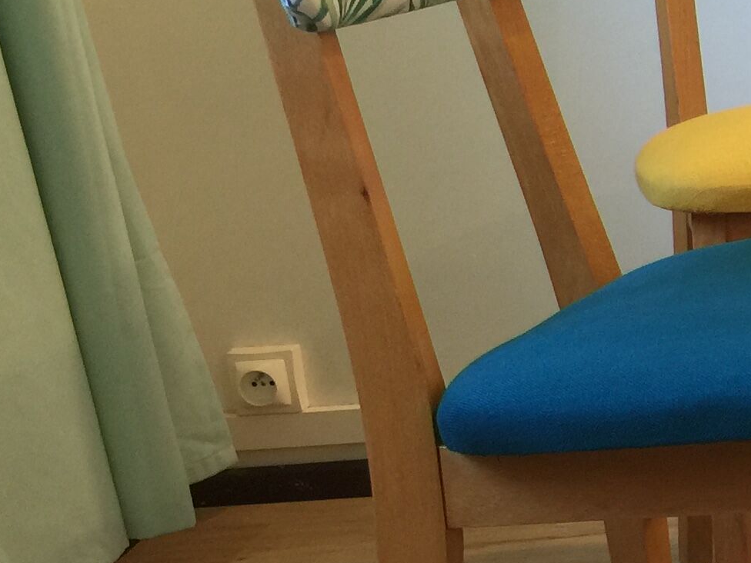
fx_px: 2104
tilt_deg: -15.1
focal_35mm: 97
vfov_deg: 15.2
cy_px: 304
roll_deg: +4.9
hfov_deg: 18.1
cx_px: 1115
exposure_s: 1/17
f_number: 2.2
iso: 40
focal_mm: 4.15
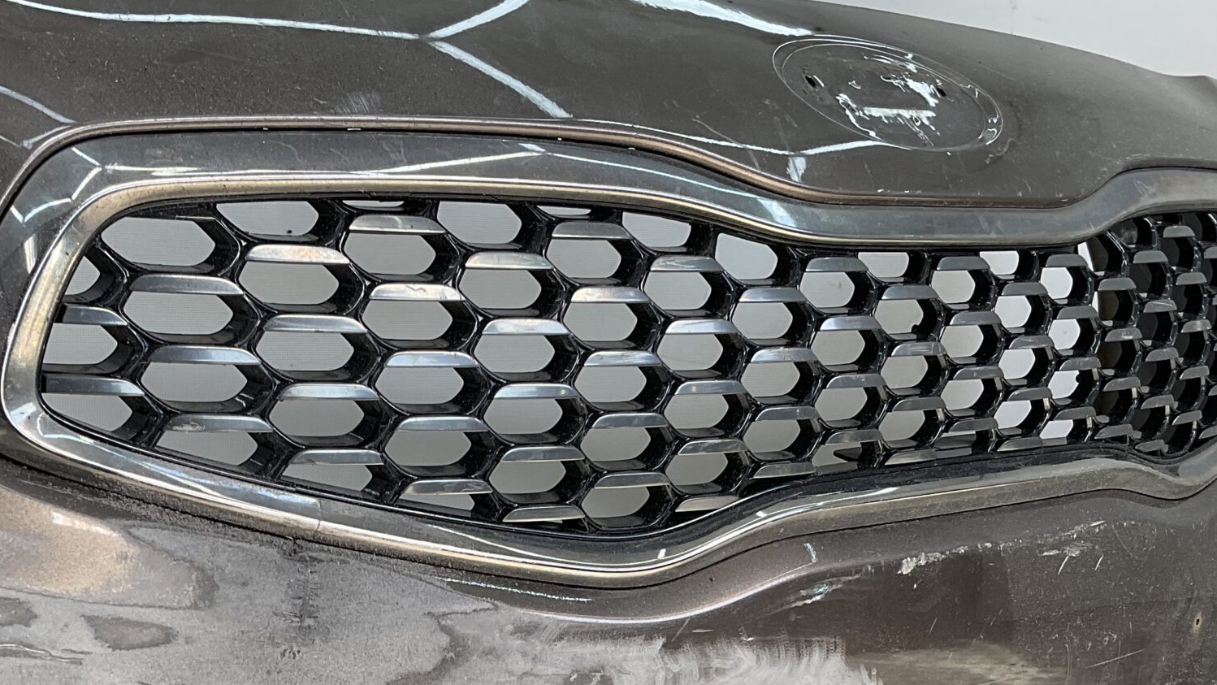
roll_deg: -3.8
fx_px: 1743
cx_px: 472
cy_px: 651
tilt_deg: -17.0
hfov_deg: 38.3
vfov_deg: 21.6
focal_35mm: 54
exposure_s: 1/220
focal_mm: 3
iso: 16
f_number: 1.8
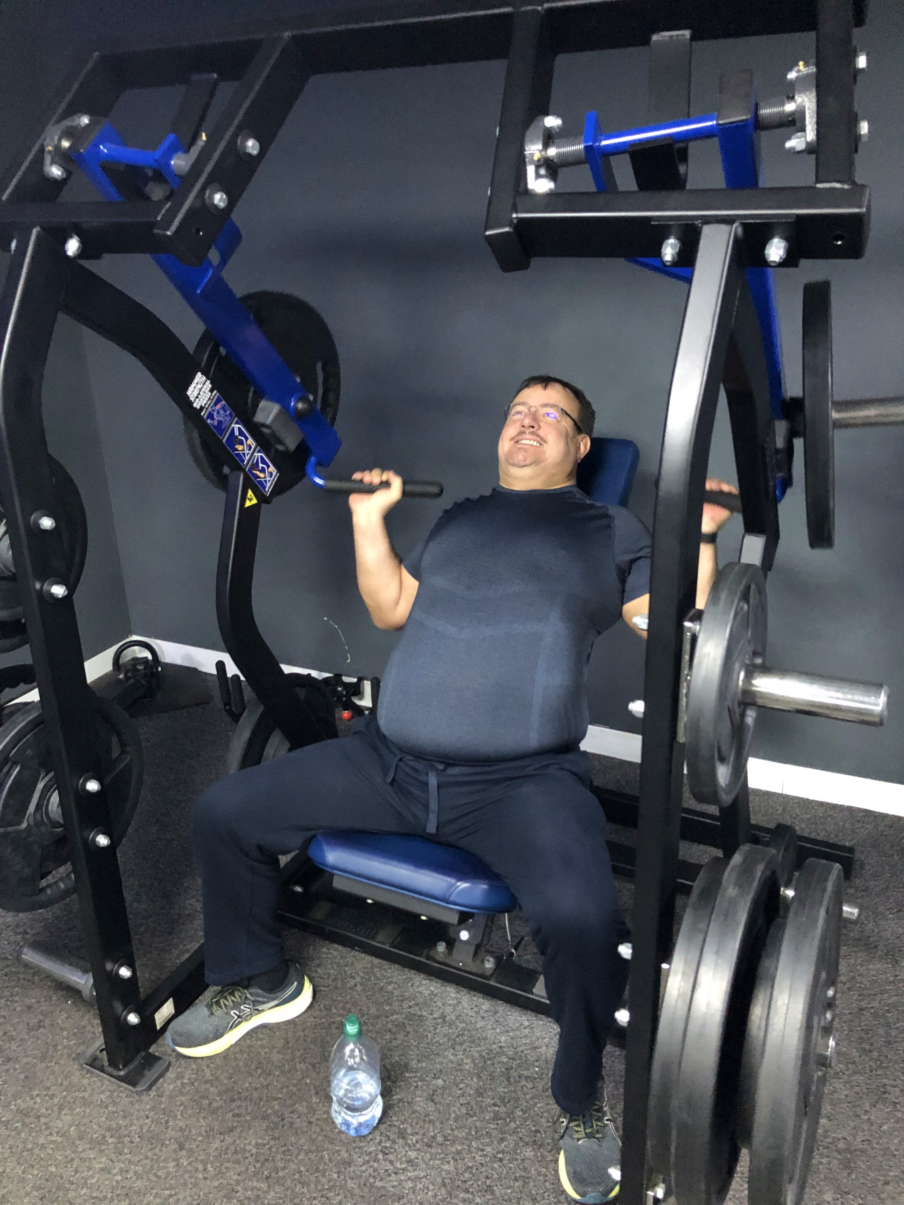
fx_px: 975
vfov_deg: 63.4
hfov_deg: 49.7
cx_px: 452
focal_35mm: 28
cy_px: 602
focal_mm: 3.99
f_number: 1.8
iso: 640
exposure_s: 1/33
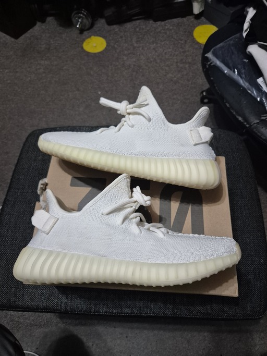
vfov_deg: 73.9
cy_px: 178
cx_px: 134
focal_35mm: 23
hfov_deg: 58.9
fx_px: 237
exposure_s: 1/100
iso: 1000
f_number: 1.8
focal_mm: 5.4
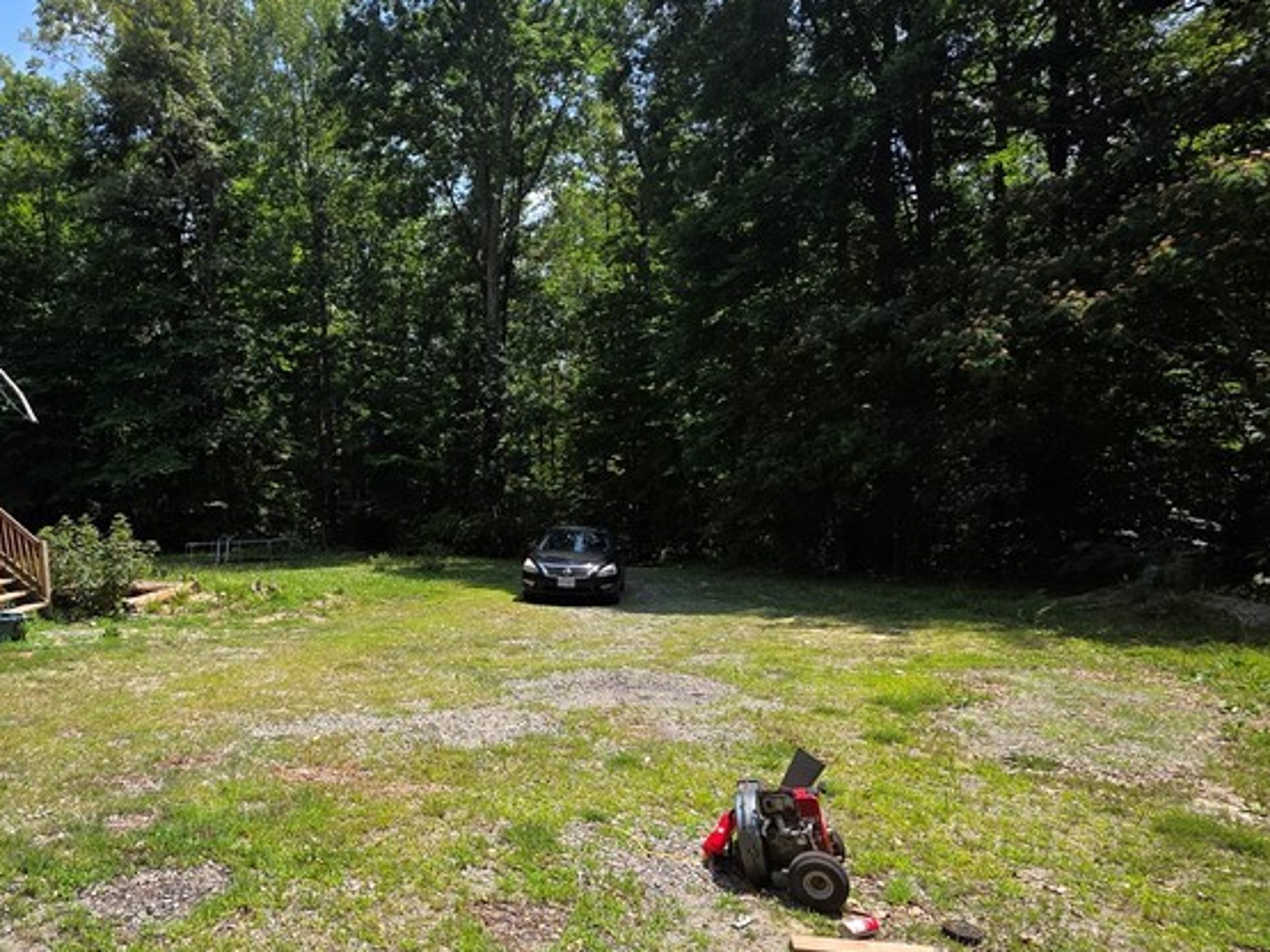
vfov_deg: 56.7
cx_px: 362
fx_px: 880
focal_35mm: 24
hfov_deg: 68.2
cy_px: 517
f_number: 1.9
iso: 40
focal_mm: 2.2
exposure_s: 1/1300
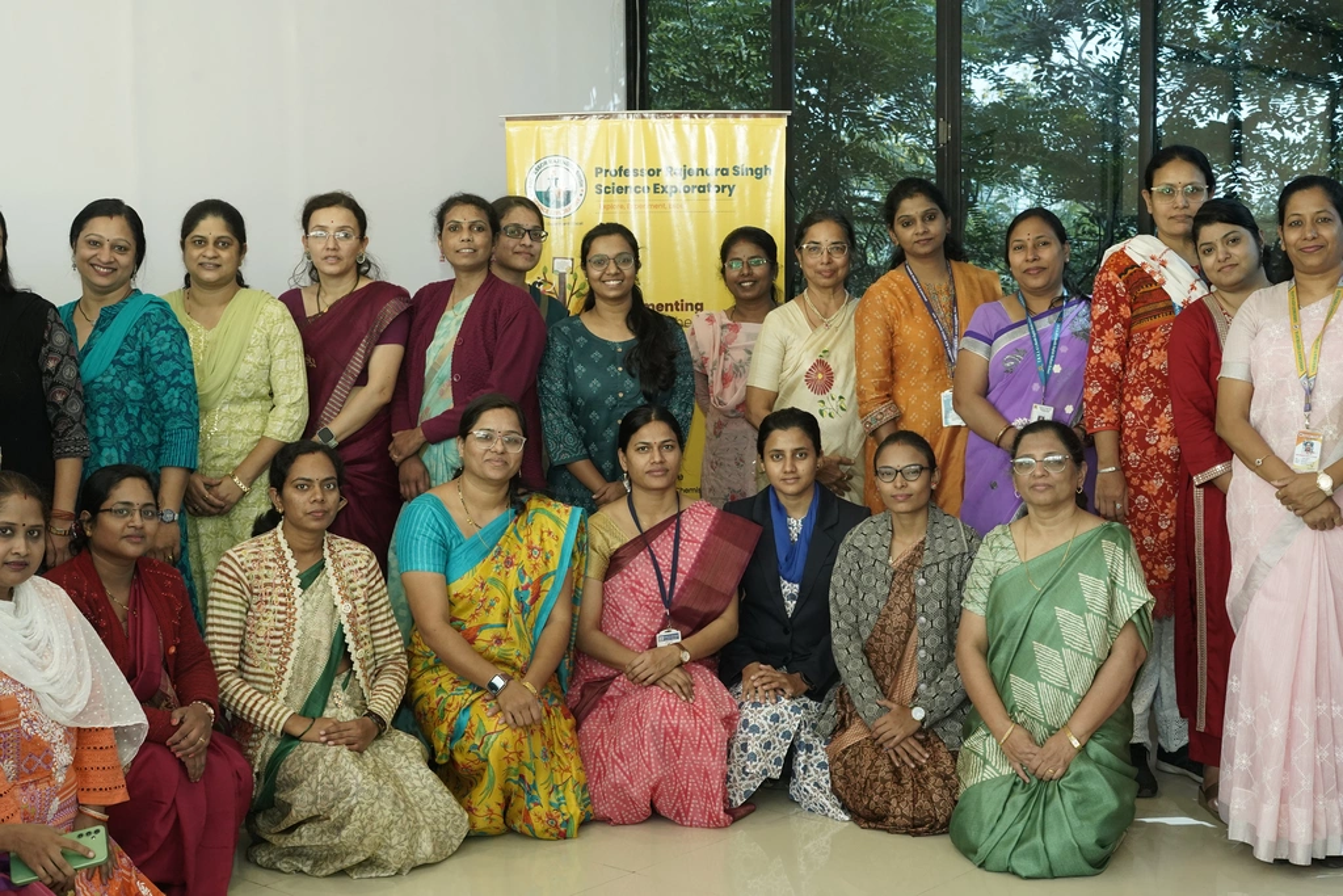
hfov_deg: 39.6
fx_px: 1865
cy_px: 448
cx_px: 672
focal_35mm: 50
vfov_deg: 27.0
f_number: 8
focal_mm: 50
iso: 3200
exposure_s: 1/125
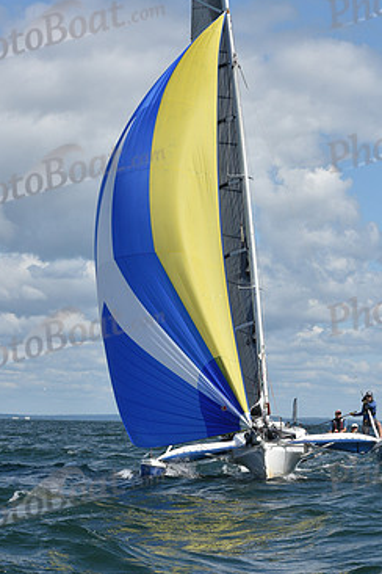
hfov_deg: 12.3
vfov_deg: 18.4
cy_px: 237
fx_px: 1767
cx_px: 247
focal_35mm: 111
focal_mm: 70
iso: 250
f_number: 9
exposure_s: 1/1250
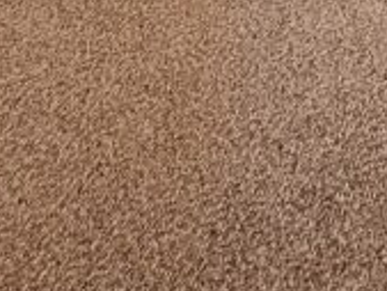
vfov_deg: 13.6
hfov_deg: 22.9
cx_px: 386
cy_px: -387
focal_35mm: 82
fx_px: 917
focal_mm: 1.7
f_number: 2.2
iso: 400
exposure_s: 1/30
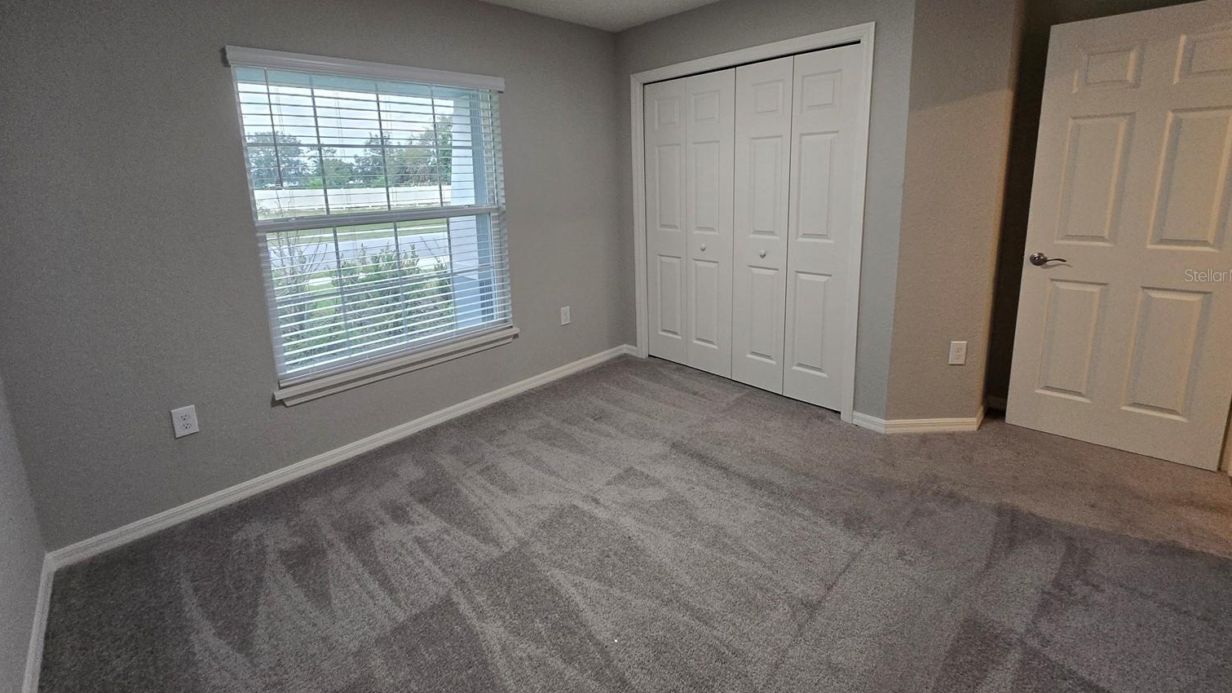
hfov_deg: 103.0
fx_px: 490
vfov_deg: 69.8
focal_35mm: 15
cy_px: 275
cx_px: 609
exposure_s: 1/60
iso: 160
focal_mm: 1.7
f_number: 2.2
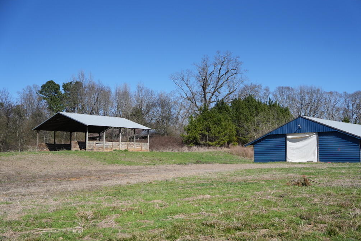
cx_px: 189
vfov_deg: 33.4
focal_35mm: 40
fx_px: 401
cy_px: 128
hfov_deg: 48.4
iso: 320
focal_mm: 37
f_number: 2.8
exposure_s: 1/6400
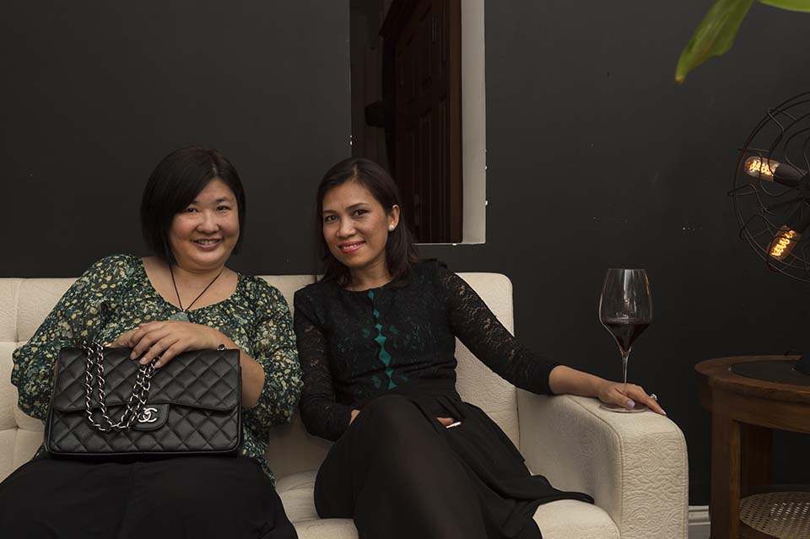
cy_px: 270
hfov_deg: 53.2
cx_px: 405
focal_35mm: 36
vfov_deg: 36.8
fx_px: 810
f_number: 8
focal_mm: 36
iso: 800
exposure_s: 1/60
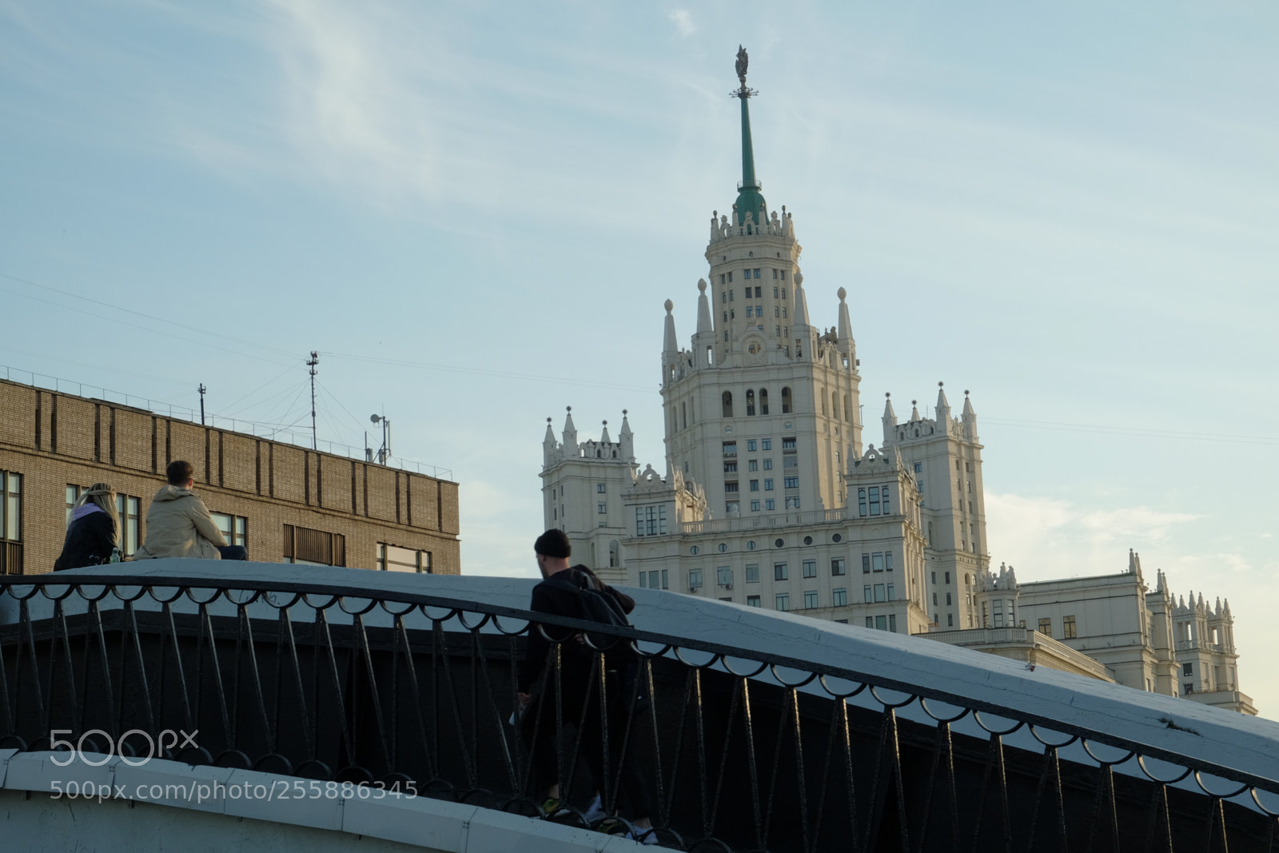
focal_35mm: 69
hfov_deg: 29.2
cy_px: 426
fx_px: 2451
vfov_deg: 19.7
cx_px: 640
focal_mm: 46.3
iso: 400
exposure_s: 1/100
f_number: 14
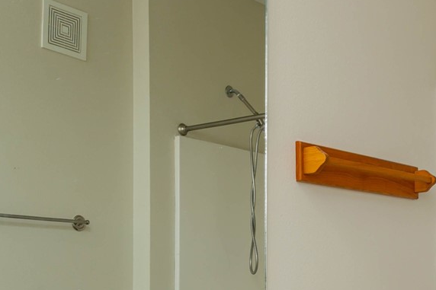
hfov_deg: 33.8
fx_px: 713
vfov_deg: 22.2
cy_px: 289
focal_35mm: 59
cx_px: 278
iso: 250
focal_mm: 15.5
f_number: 9
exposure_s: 1/25
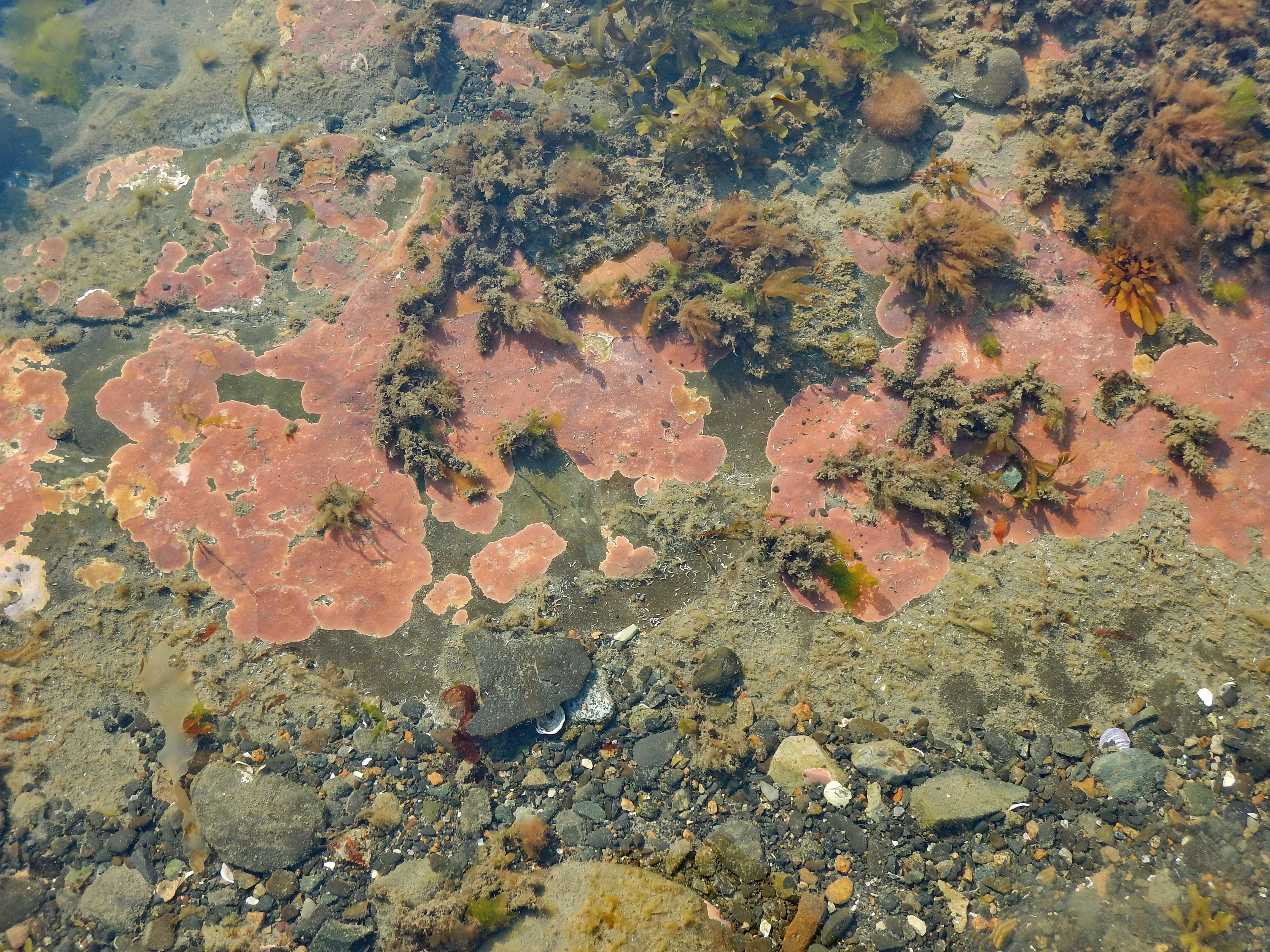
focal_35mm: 34
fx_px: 1247
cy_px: 476
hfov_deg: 54.0
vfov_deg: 41.8
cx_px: 635
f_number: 4.2
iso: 125
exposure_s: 1/200
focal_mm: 6.1
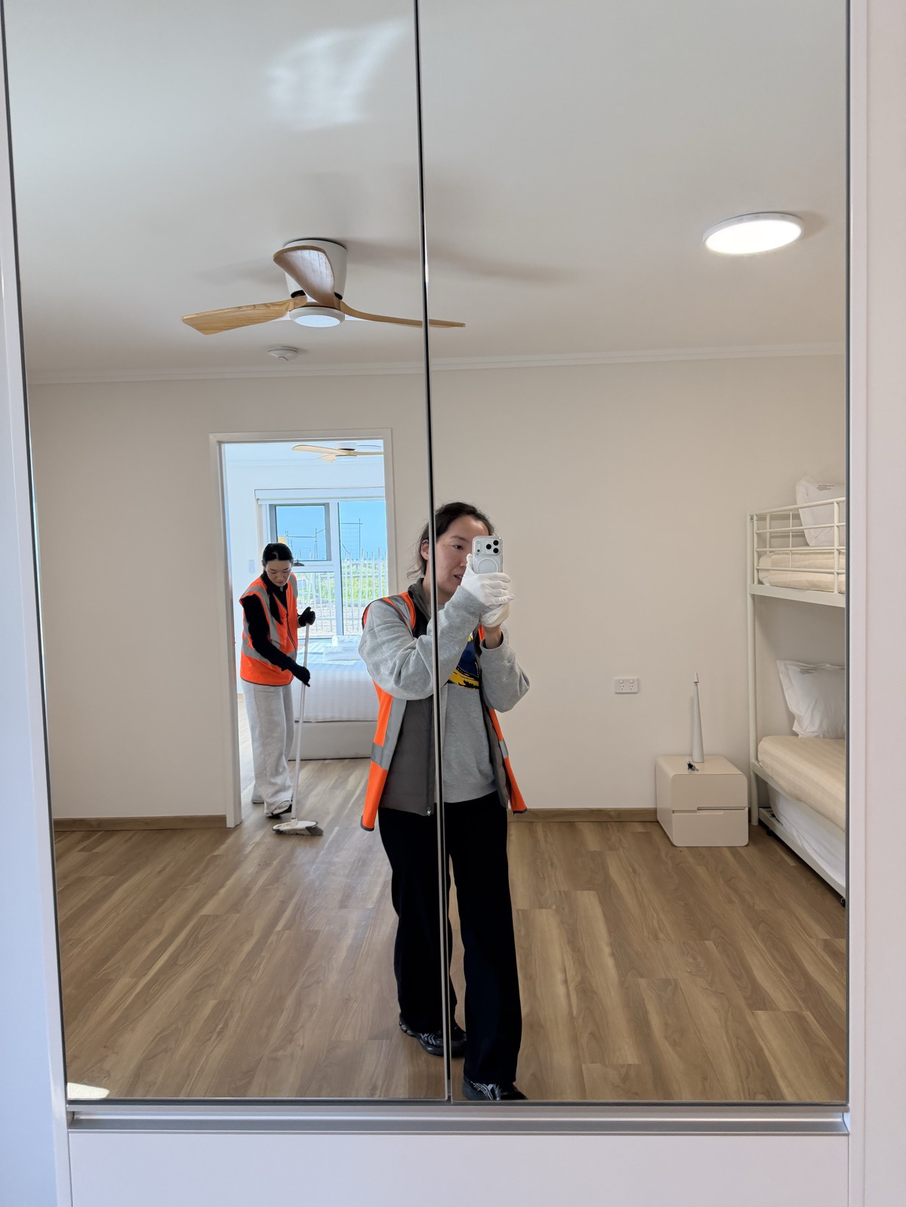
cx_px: 453
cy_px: 604
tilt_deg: -4.8
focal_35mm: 24
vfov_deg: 71.6
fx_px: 838
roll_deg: -0.8
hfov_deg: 56.8
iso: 160
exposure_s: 1/220
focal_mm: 6.76
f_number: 1.78
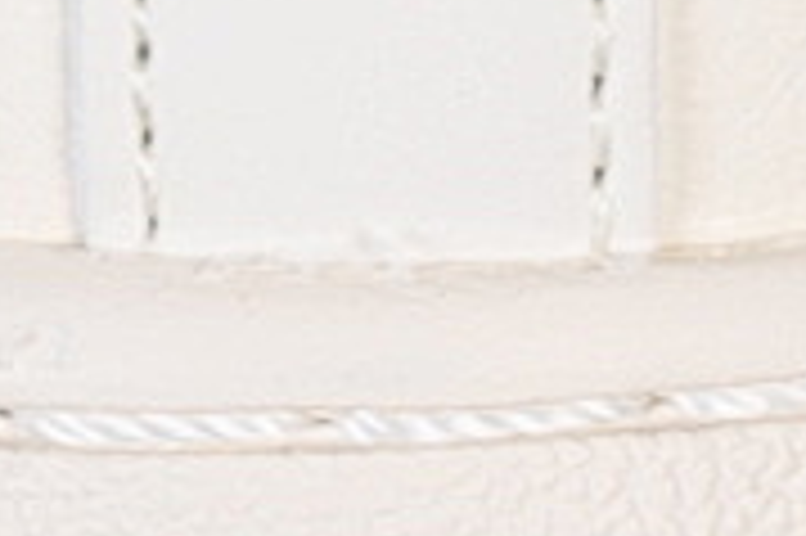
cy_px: -504
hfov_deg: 4.6
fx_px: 10133
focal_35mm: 453
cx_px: 428
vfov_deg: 3.0
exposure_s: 1/80
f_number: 7.1
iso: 160
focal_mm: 50
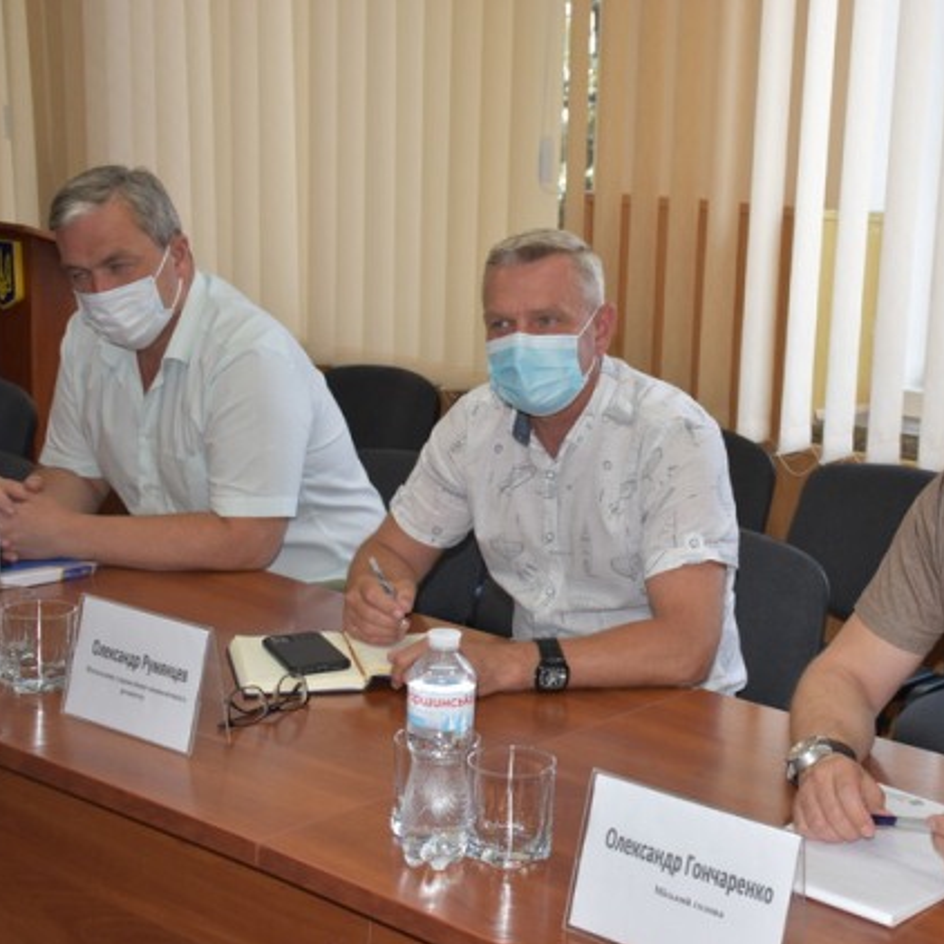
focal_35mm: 58
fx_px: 1789
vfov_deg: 29.6
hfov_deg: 29.2
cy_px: 474
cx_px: 664
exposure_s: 1/125
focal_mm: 30
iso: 360
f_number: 5.6
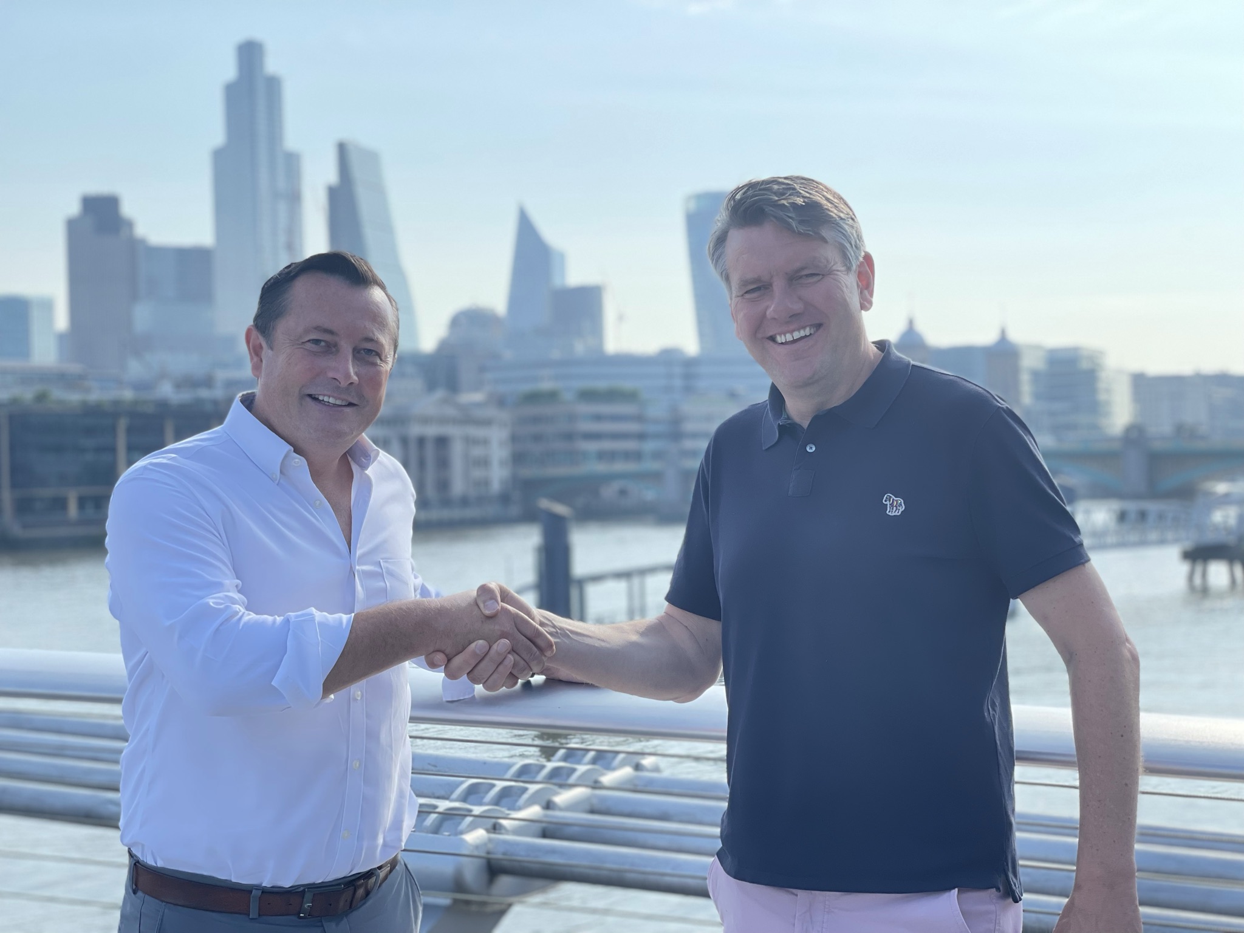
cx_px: 622
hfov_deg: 36.8
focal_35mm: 52
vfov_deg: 28.0
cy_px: 466
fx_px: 1869
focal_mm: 6
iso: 25
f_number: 2
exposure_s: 1/856
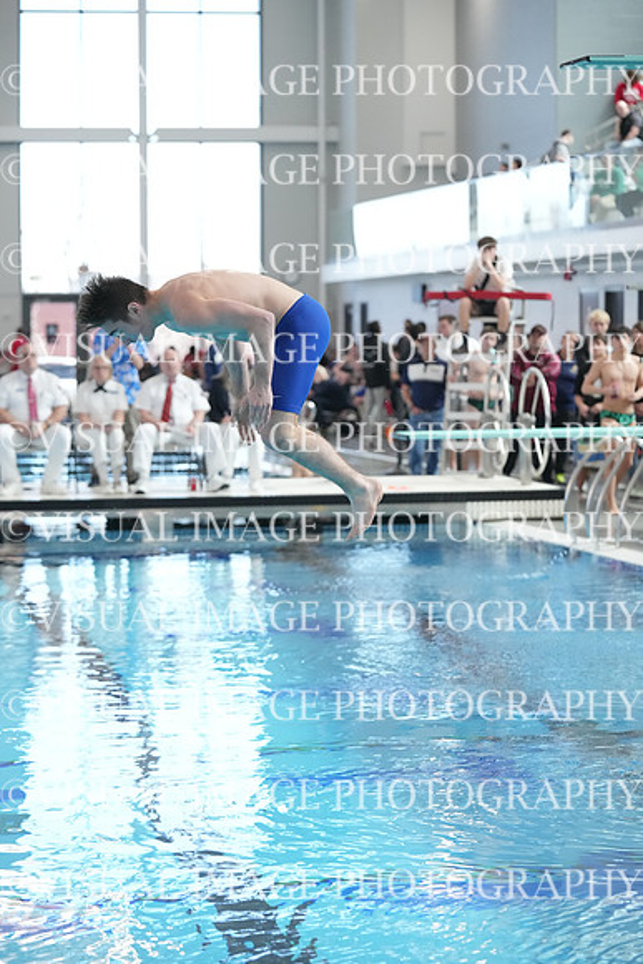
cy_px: 482
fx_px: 2865
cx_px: 322
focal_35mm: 107
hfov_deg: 12.8
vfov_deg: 19.1
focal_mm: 107
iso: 4000
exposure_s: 1/1600
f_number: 4
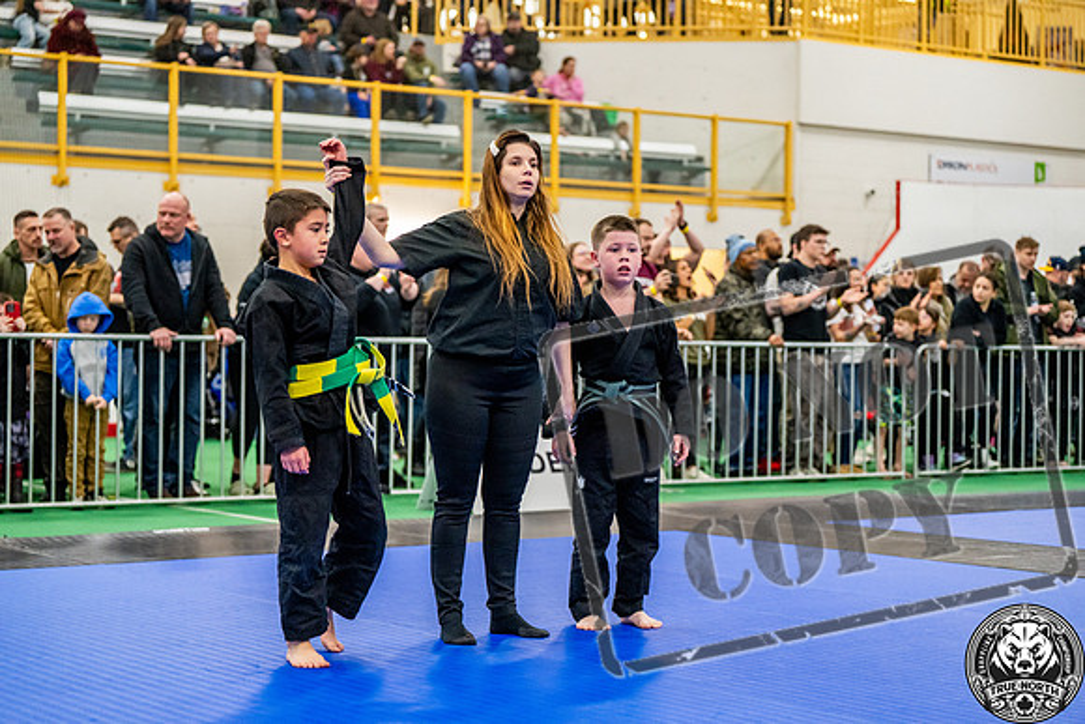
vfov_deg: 19.5
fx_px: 2110
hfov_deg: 28.8
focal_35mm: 70
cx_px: 542
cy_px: 362
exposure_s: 1/500
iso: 5000
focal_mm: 70
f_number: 2.8
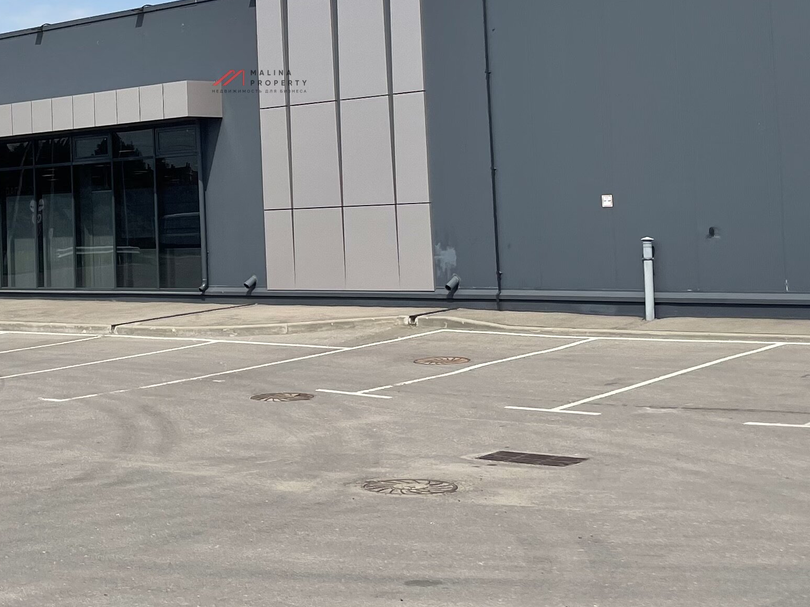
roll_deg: -0.3
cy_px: 81
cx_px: 260
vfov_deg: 22.1
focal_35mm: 65
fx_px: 1521
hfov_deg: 29.6
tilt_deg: +4.3
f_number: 1.6
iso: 32
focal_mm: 5.1
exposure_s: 1/3257
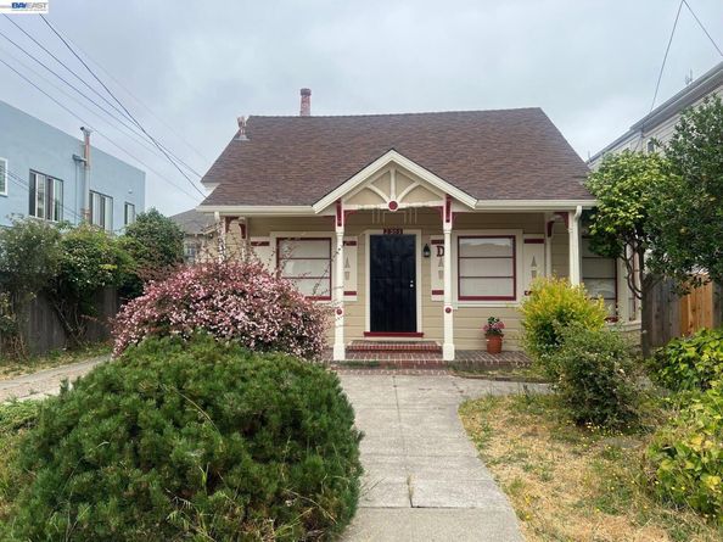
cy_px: 271
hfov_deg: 67.3
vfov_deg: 53.0
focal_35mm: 26
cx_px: 362
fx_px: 543
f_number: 1.5
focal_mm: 5.7
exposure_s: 1/909
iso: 50
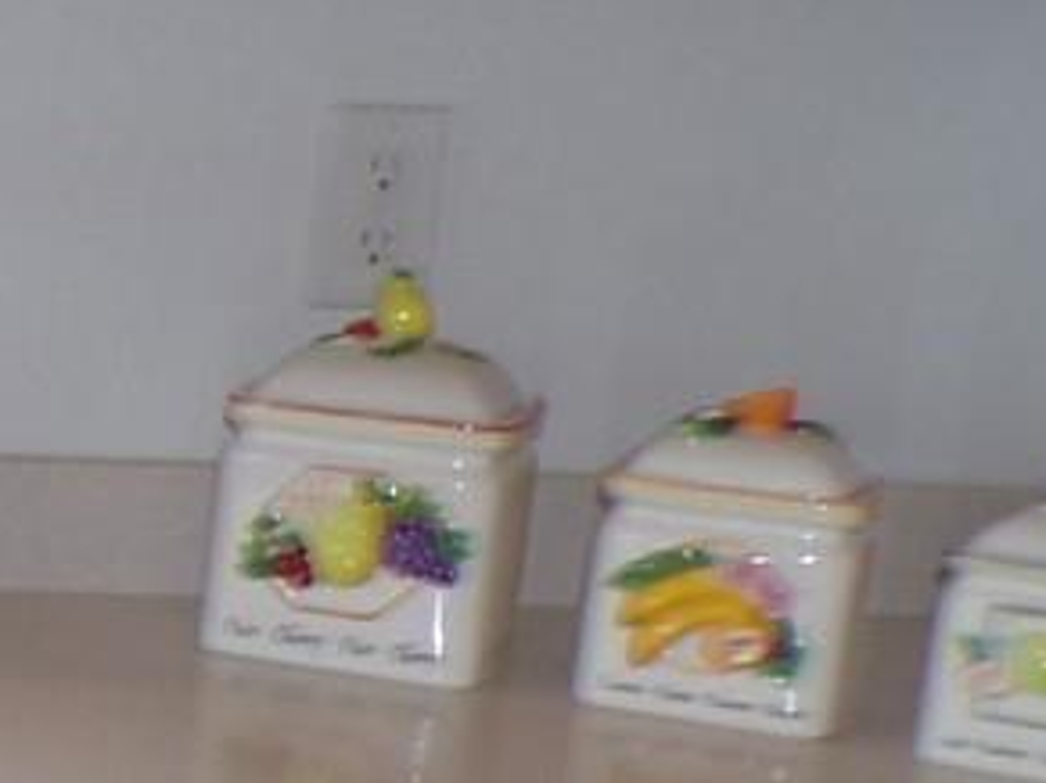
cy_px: 535
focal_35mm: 132
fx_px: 3987
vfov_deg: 11.2
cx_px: -1387
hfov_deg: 12.2
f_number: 3
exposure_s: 1/52
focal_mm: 4.3
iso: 100
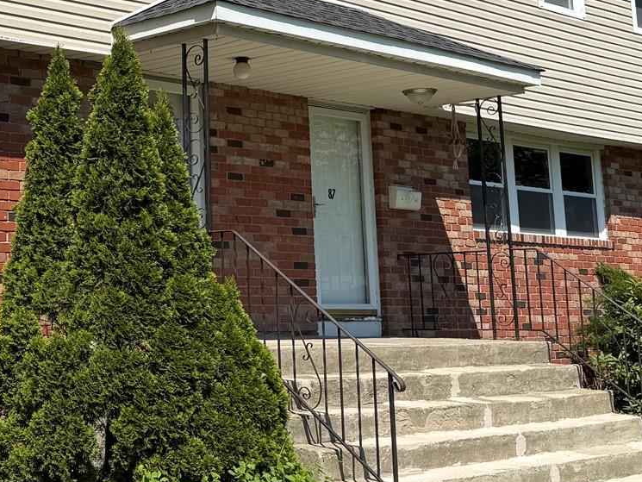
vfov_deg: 21.9
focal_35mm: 66
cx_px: 135
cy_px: 76
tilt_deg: +11.4
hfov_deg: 28.8
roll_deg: +0.9
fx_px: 1224
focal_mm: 6.76
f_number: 1.78
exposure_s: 1/5319
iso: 80
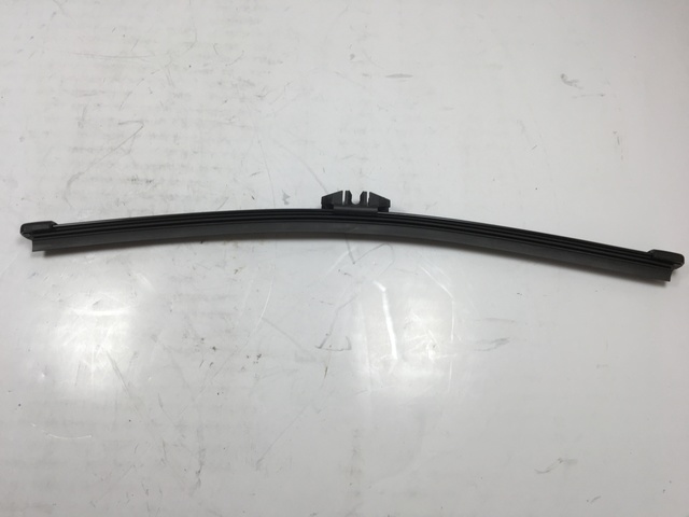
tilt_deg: -72.0
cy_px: 258
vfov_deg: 48.2
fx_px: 577
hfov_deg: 61.7
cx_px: 344
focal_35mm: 29
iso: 40
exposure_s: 1/120
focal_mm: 4.15
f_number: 2.2
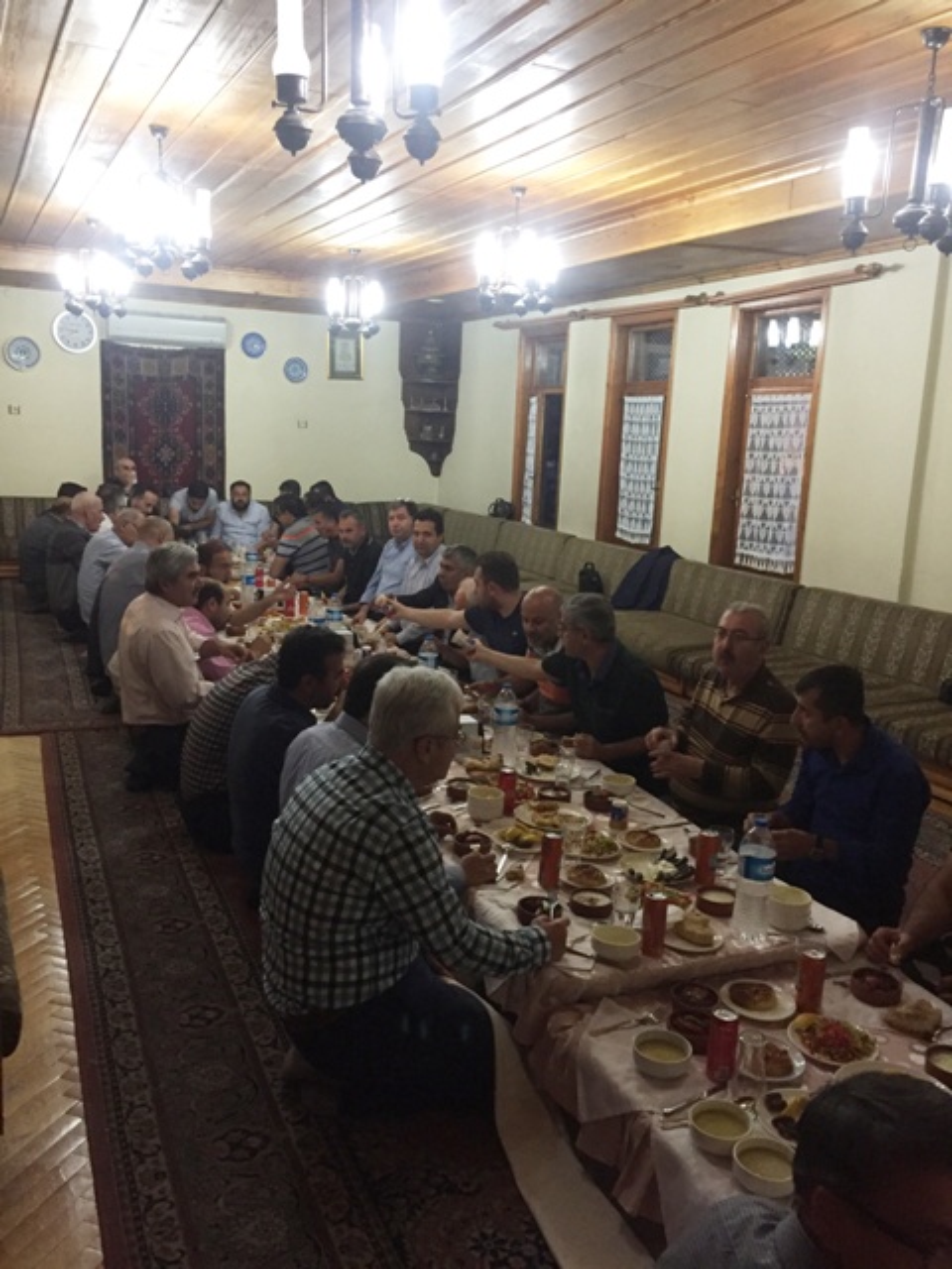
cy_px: 634
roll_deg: -2.5
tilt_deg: -12.6
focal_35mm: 29
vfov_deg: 61.7
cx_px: 476
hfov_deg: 48.2
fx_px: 1063
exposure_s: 1/33
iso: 250
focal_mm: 4.15
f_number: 2.2
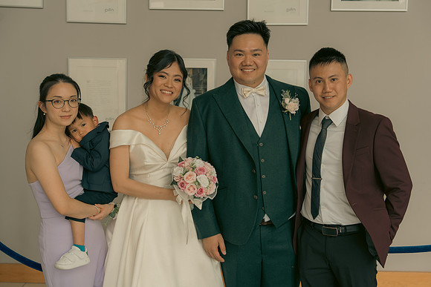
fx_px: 587
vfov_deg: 27.5
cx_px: 216
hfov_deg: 40.3
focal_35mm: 49
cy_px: 144
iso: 200
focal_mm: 49
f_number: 3.5
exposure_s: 1/160
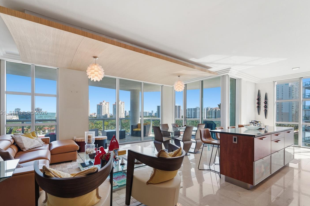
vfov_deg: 73.5
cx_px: 155
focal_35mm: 16
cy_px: 113
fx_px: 138
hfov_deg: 96.7
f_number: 14
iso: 100
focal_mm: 14
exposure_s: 1/5
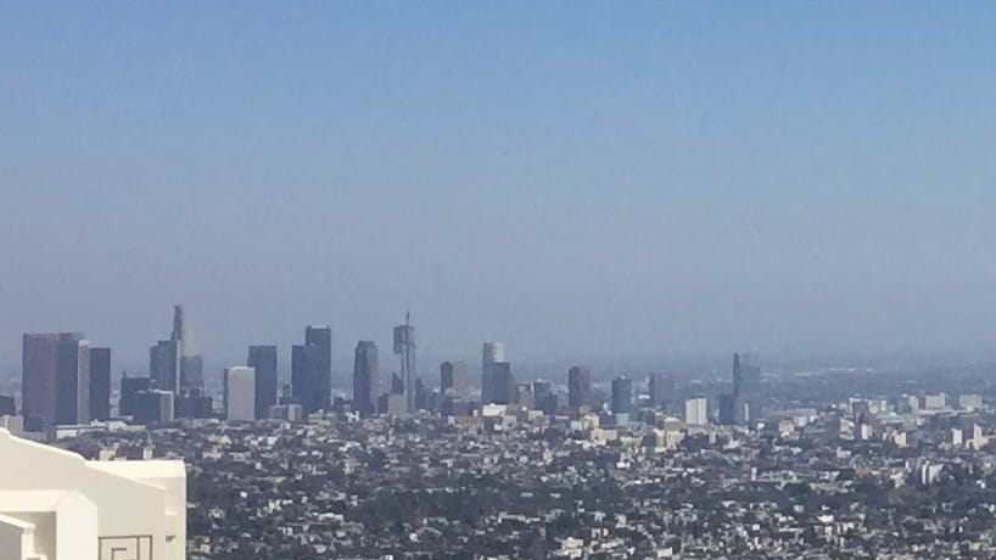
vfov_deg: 9.6
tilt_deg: +4.7
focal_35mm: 126
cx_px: 1354
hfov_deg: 16.0
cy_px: 97
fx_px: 3327
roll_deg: -0.3
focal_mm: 4.15
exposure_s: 1/3597
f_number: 2.2
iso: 32
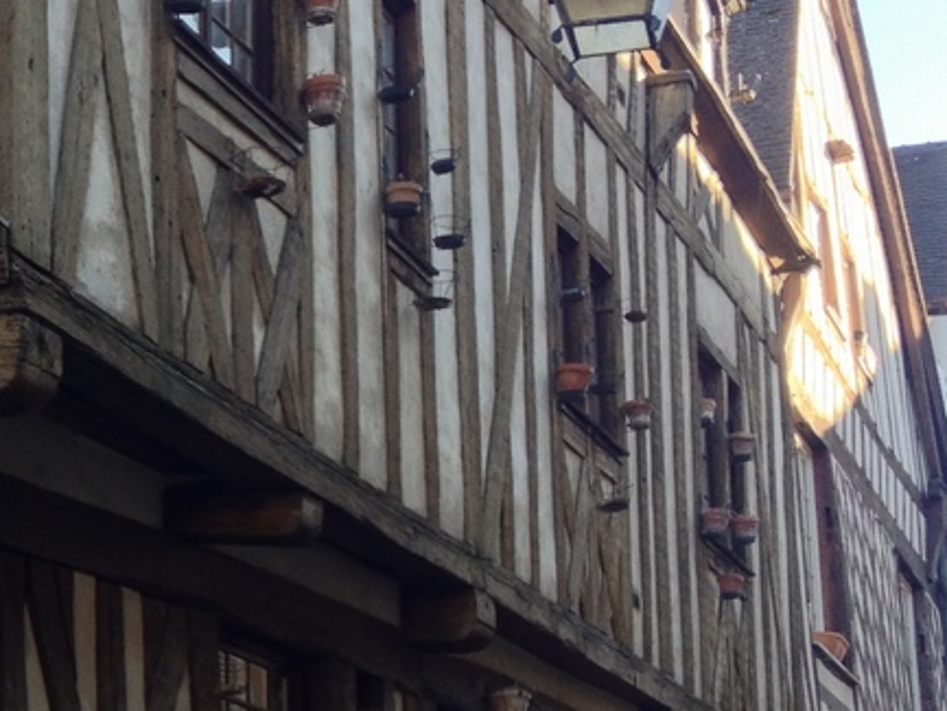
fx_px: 2654
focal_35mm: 97
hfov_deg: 19.3
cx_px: -122
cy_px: 468
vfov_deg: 15.2
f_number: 2.4
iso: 64
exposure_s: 1/120
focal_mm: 4.28
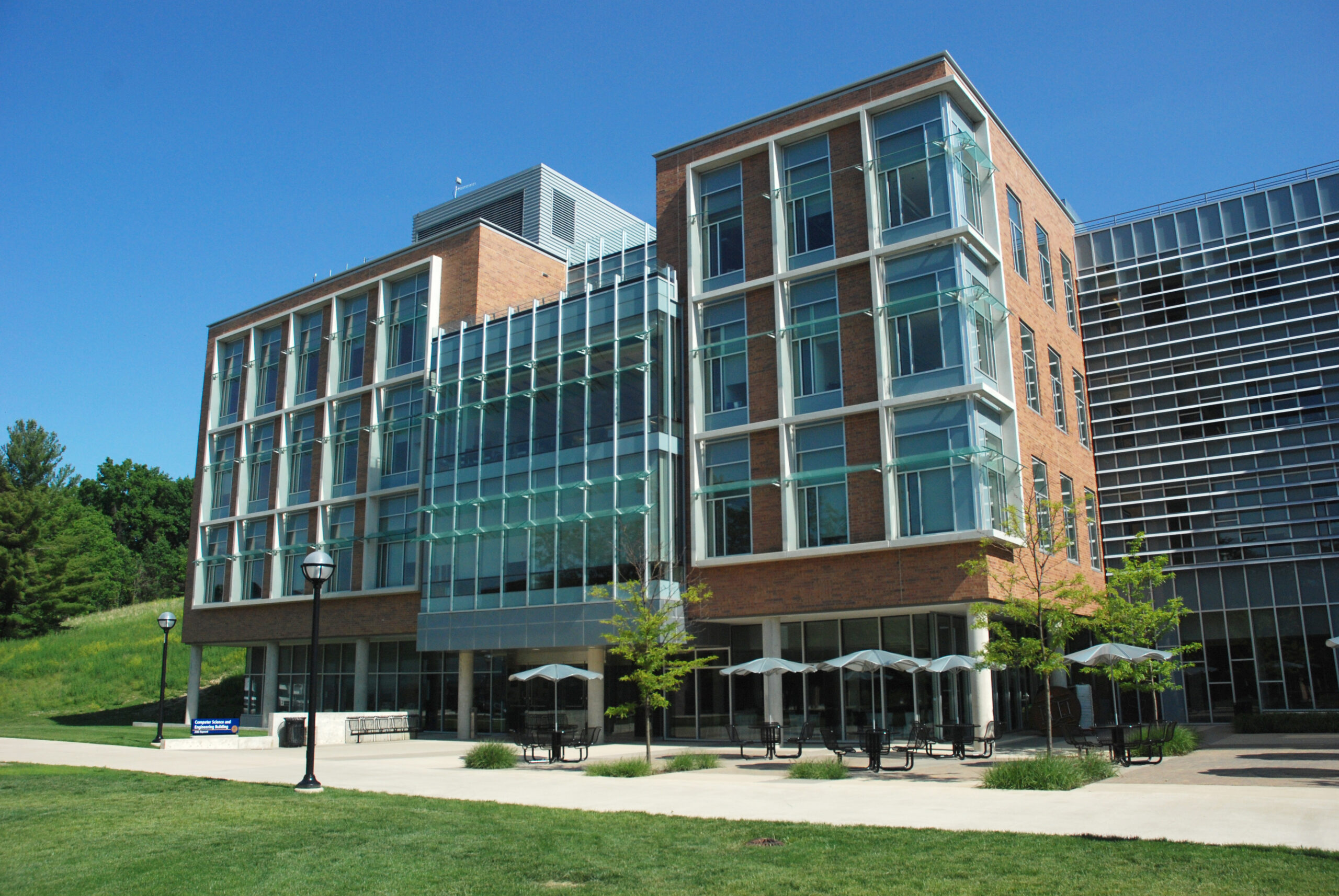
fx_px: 1006
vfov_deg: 48.1
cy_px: 448
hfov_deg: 67.3
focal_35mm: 27
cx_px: 670
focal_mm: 18
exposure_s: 1/1600
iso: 400
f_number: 7.1
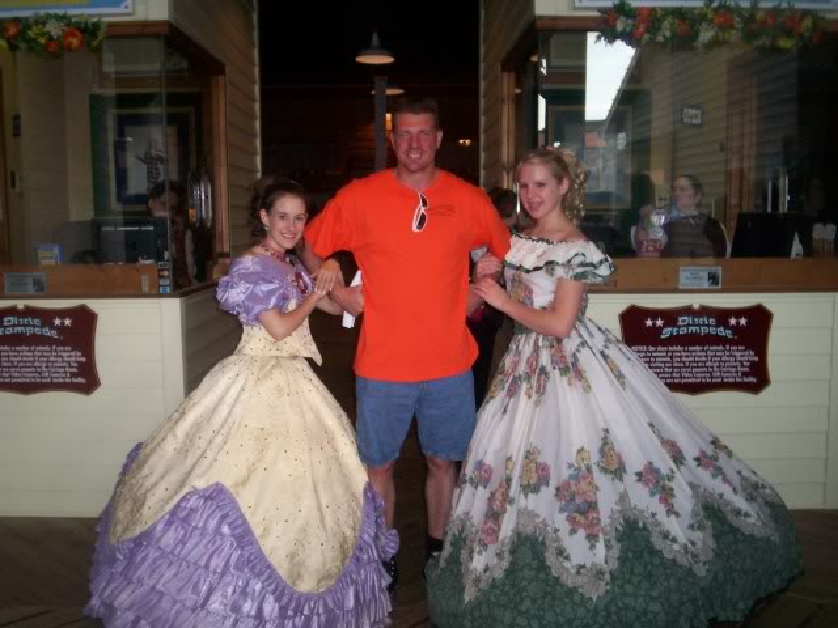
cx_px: 419
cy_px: 314
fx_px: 872
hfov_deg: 51.4
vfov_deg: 39.7
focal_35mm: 36
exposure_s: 1/64
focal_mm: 5.9
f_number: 4.5
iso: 140
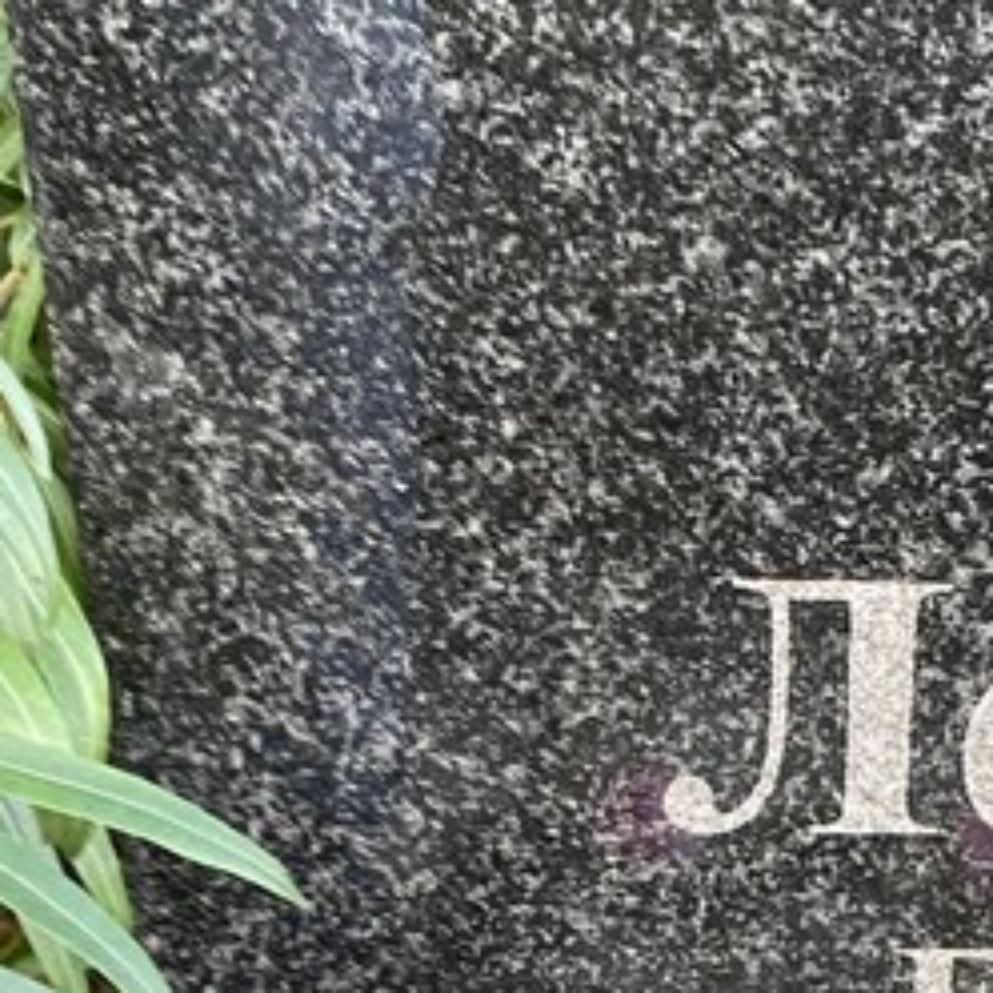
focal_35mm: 74
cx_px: 941
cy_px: 1101
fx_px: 2402
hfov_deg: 22.6
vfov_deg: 22.1
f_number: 1.8
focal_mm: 4.25
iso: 125
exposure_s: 1/62
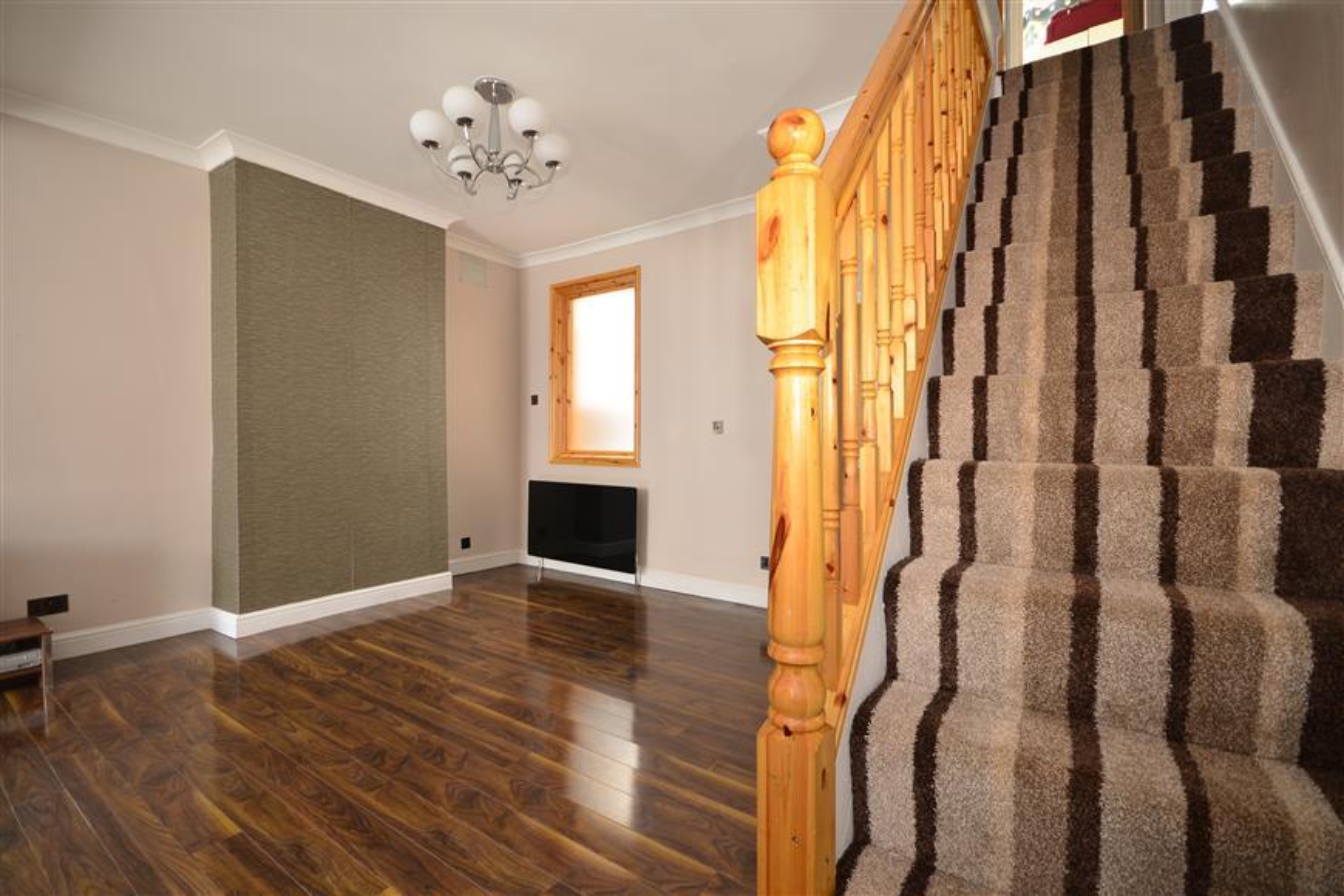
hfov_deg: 100.4
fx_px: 560
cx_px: 672
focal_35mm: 15
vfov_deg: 77.3
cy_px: 448
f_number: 7.1
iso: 200
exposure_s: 1/1.3
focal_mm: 10
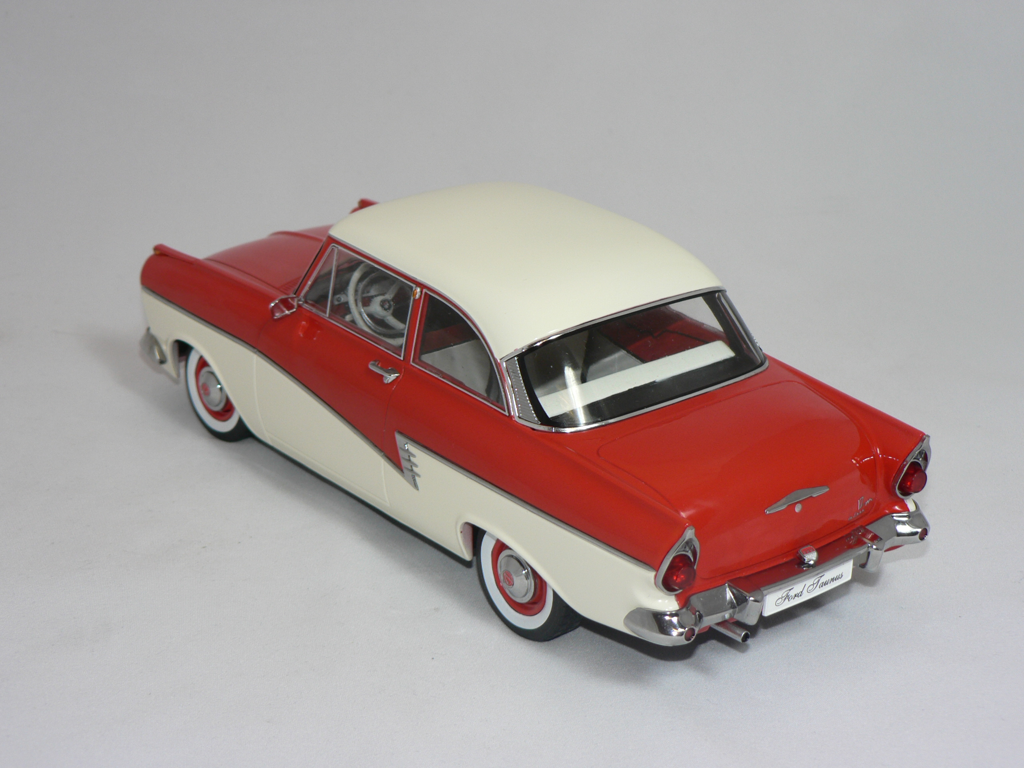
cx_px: 512
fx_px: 1923
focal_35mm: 65
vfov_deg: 22.6
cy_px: 384
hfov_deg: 29.8
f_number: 3.2
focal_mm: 10.9
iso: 80
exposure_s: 1/60
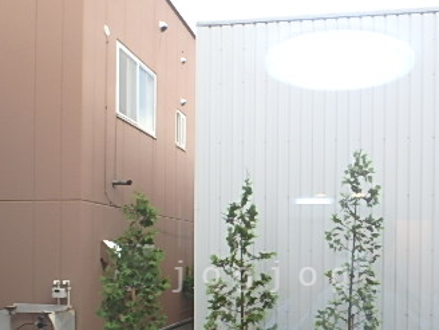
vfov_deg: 33.8
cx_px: 264
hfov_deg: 45.5
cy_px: 276
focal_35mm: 41
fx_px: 520
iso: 125
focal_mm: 3.7
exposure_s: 1/40
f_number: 3.5
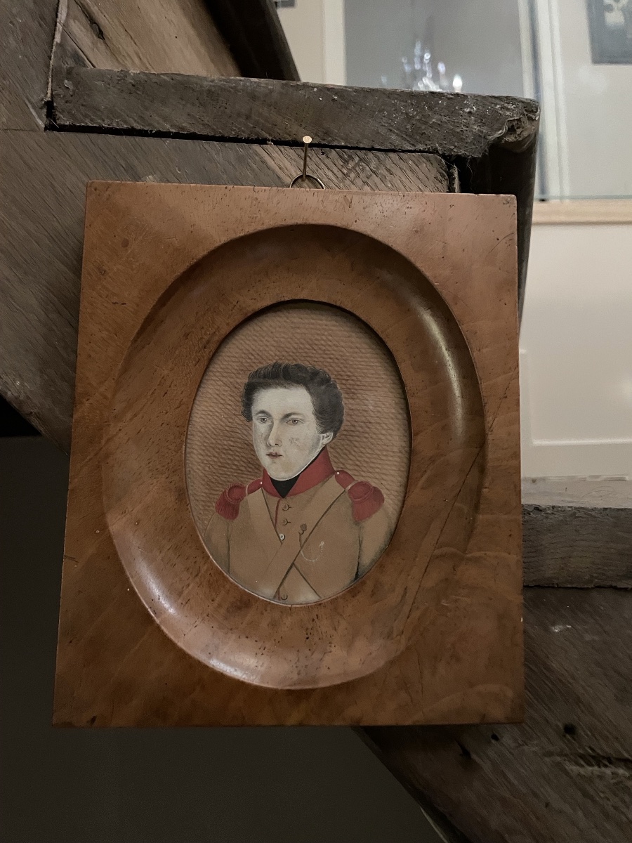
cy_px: 422
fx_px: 633
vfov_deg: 67.3
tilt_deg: +5.7
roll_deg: +1.6
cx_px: 316
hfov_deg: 53.1
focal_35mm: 26
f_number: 1.6
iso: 1000
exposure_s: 1/30
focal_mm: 4.2
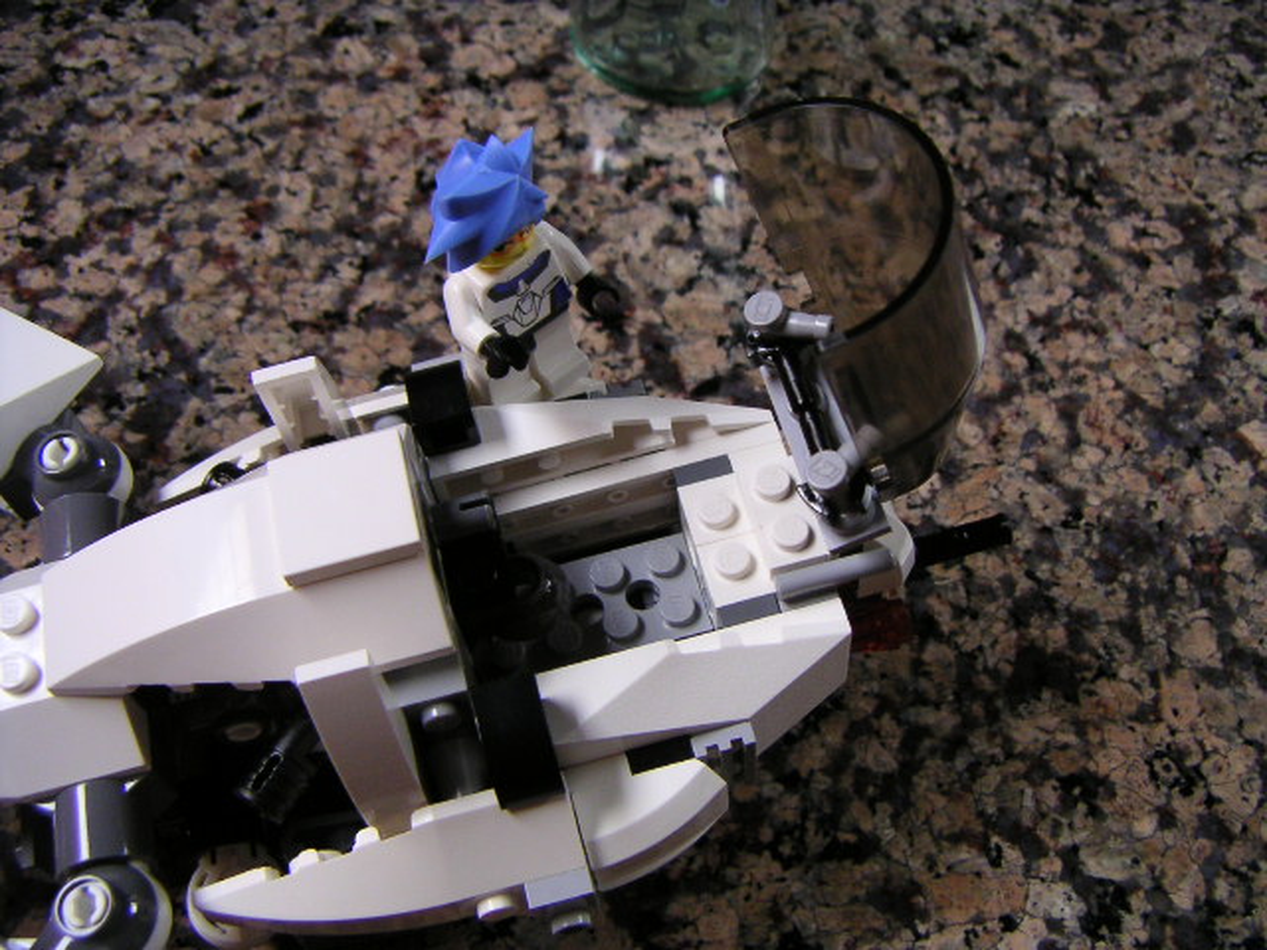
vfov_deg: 38.7
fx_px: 1354
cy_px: 475
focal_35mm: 37
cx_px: 634
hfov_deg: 50.1
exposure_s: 1/8
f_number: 2.8
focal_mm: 4.8
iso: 100
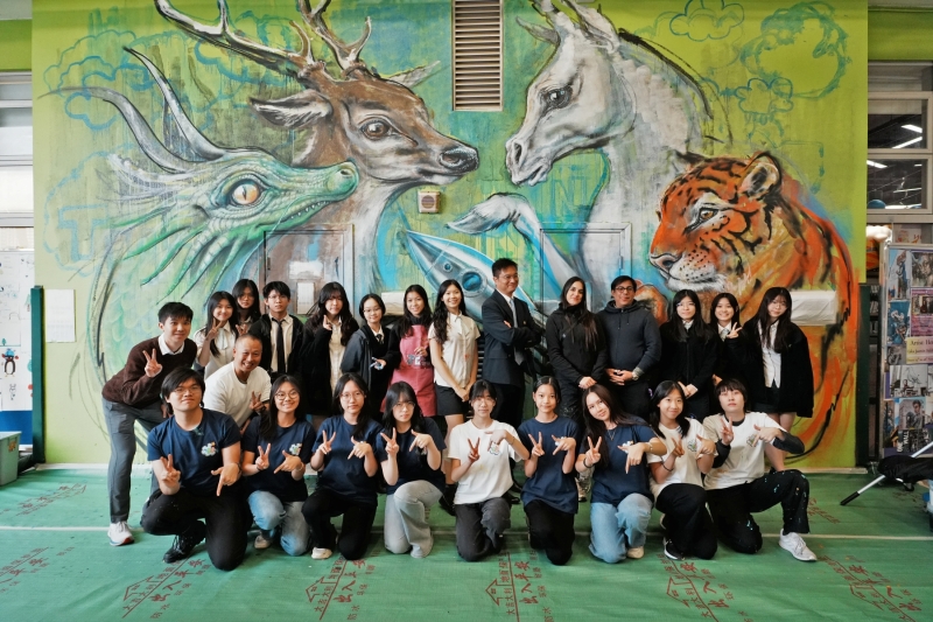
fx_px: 554
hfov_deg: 80.2
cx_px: 466
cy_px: 311
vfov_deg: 58.5
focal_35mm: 21
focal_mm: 21.4
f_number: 5.6
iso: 4000
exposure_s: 1/320
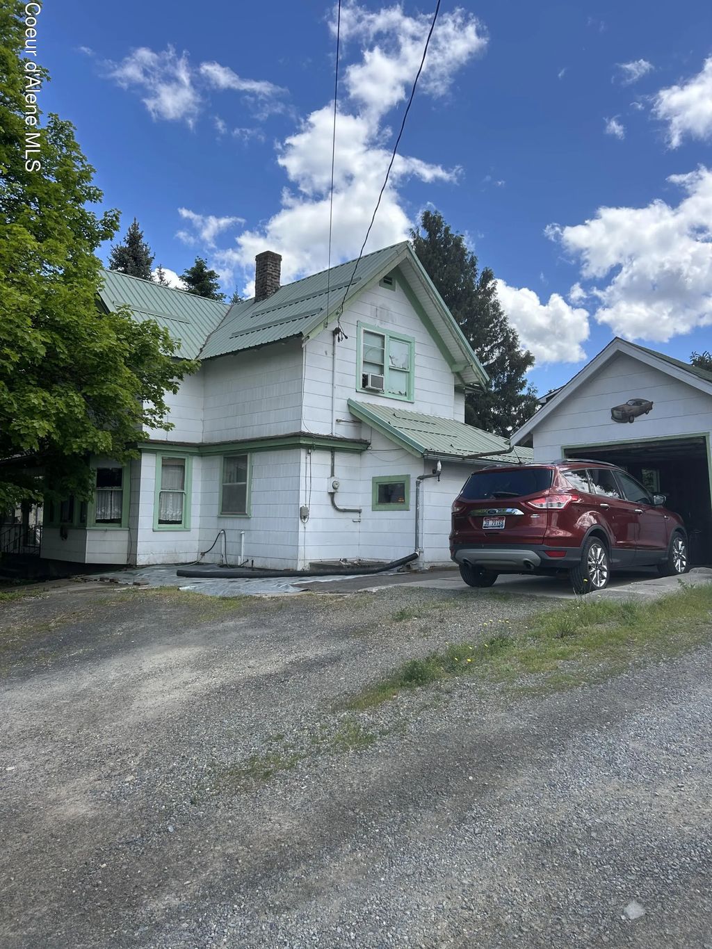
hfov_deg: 53.1
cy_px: 474
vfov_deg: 67.3
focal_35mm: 26
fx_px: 713
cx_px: 356
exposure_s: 1/2695
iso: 50
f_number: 1.5
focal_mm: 5.7
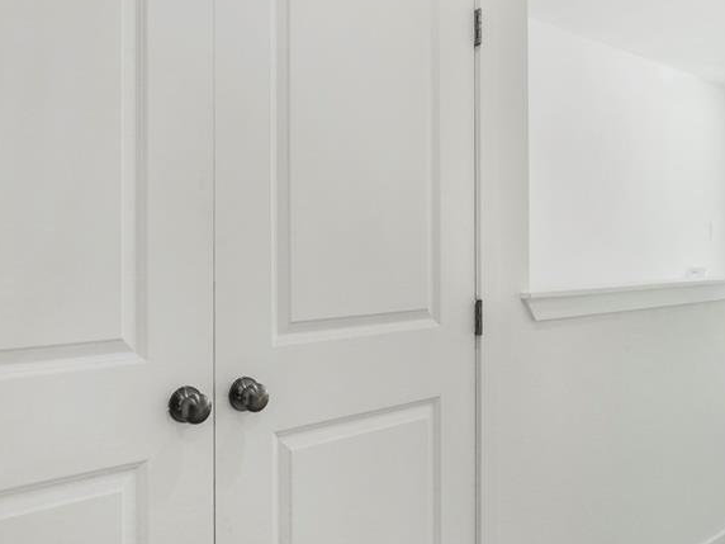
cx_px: 359
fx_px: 649
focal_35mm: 31
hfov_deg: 58.3
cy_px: 257
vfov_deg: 45.4
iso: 100
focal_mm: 12
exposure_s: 1/60
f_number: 3.5
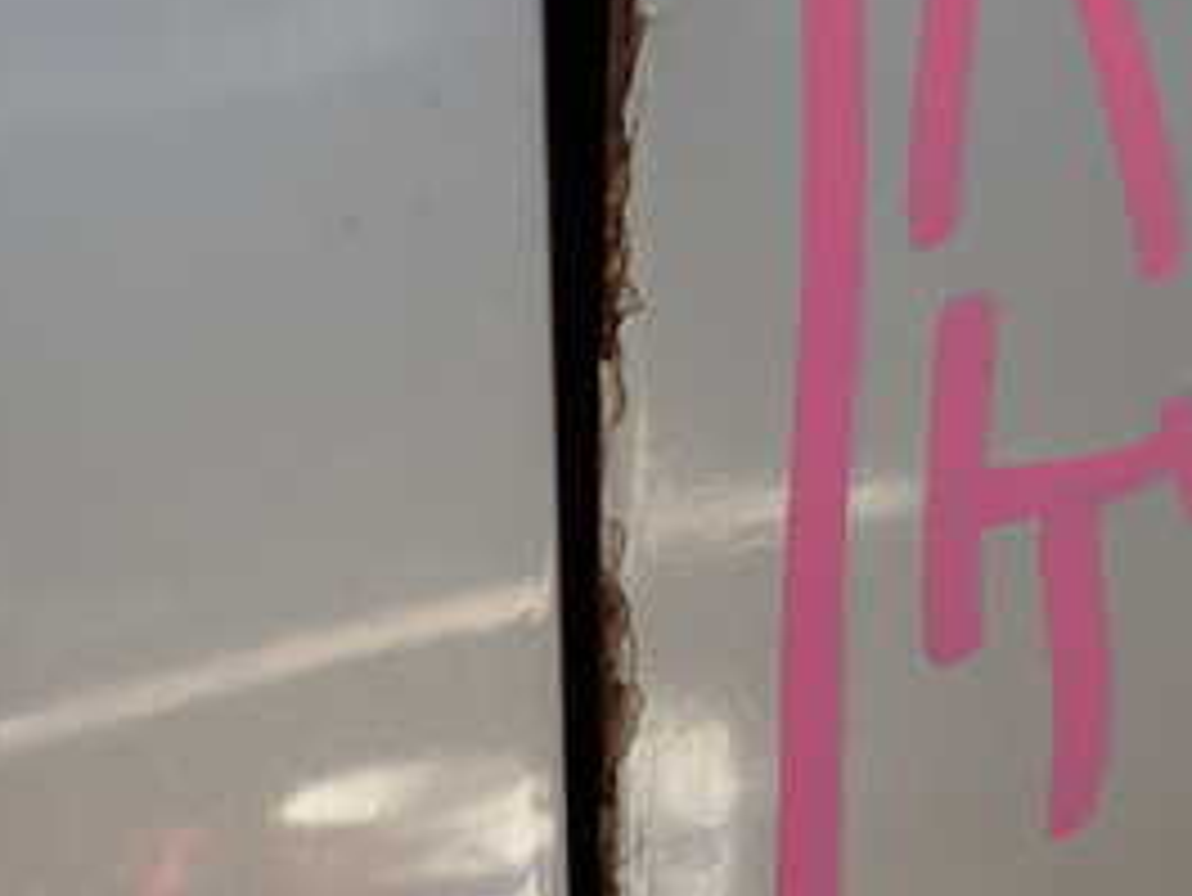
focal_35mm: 68
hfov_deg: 28.1
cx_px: 891
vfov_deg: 21.6
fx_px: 2343
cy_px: 365
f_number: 2.3
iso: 100
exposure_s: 1/200
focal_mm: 5.4
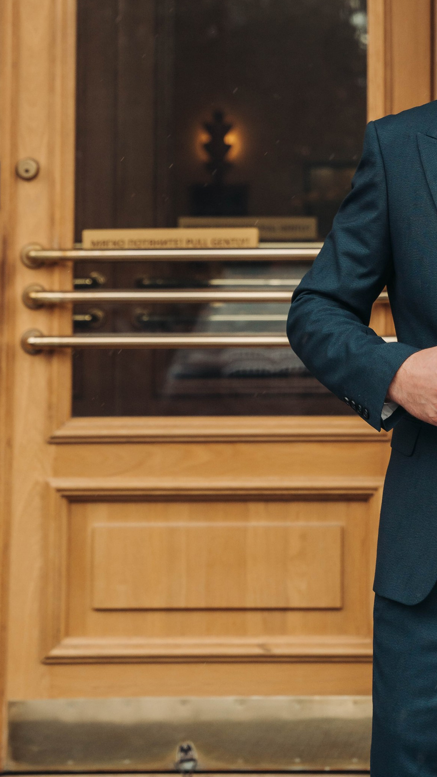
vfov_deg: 15.1
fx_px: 2906
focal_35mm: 141
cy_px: 65
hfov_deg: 8.6
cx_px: 387
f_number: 4.5
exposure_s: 1/800
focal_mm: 67.6
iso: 320
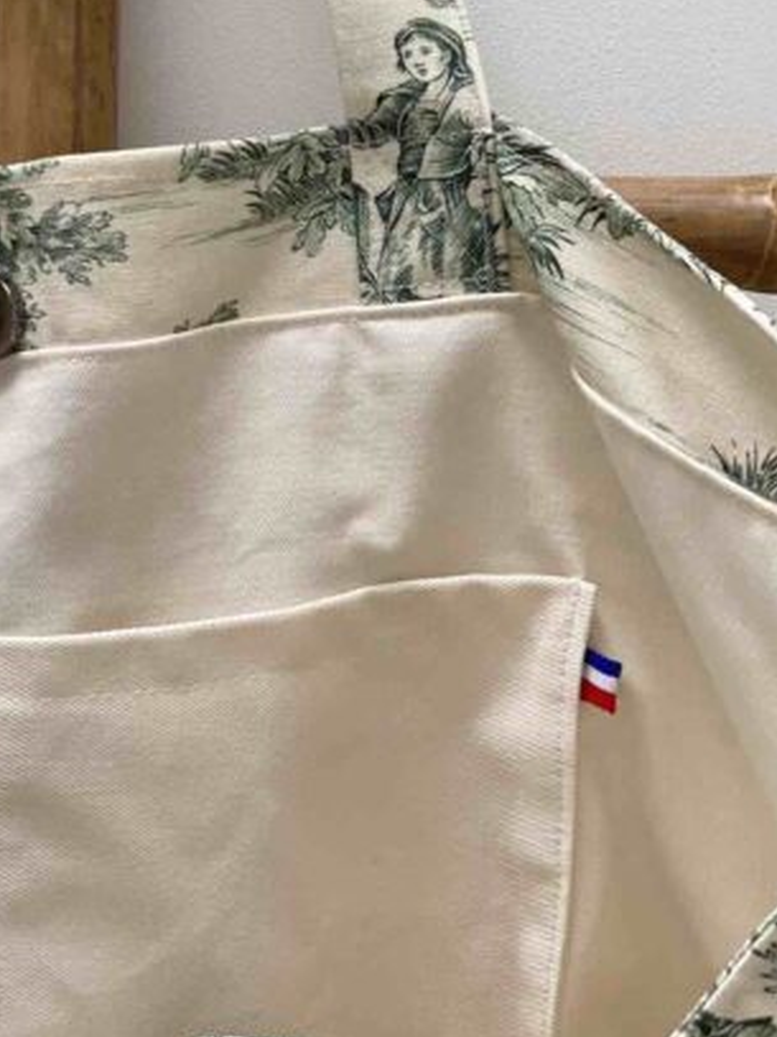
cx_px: 132
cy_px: 134
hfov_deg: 13.5
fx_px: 3264
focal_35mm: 109
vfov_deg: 17.8
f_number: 2
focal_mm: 6
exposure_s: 1/122
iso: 100
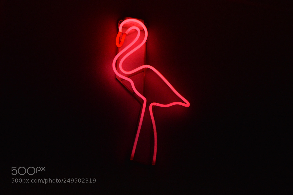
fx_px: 439
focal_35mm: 54
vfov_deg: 25.0
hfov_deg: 36.9
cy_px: 98
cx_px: 146
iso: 1600
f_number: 5
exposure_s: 1/400
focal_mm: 36
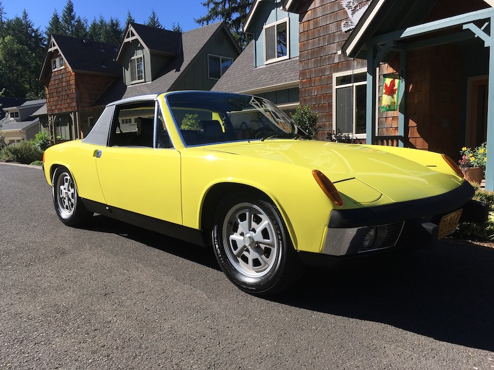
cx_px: 247
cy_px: 185
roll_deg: +0.4
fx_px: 414
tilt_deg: -6.9
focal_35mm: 29
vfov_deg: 48.2
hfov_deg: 61.7
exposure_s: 1/1479
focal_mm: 4.15
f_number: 2.2
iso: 25
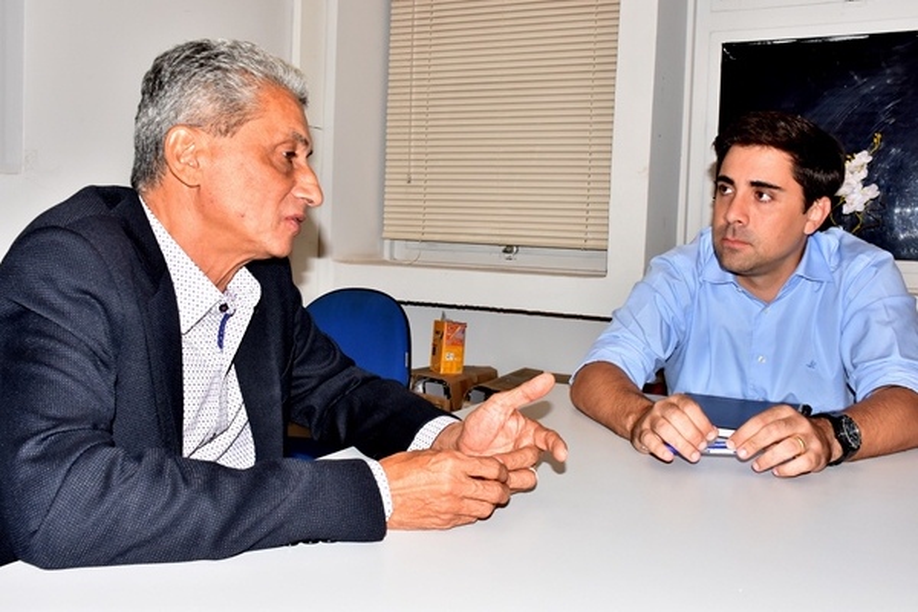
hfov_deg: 55.1
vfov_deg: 38.4
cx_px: 459
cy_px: 306
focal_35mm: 34
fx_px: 880
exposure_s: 1/60
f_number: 16
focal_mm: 23
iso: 640
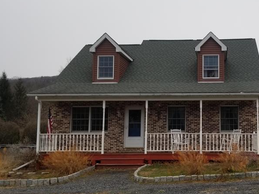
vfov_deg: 32.2
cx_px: 209
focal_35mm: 45
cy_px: 107
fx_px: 337
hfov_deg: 40.3
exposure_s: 1/356
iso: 50
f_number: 1.7
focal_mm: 4.25
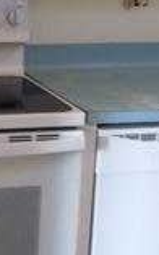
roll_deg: -0.8
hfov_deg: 10.3
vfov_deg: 16.7
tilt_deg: -18.2
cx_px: -37
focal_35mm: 125
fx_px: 867
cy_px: 153
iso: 100
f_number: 2.2
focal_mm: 4.15
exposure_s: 1/30
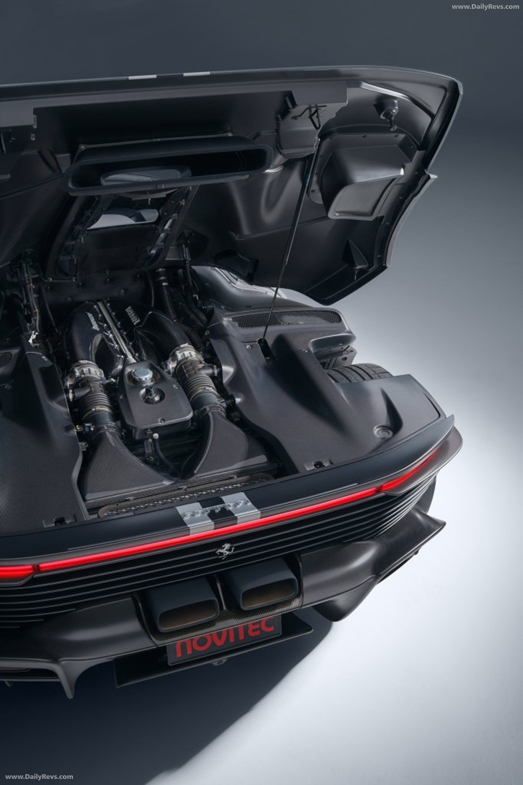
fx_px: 889
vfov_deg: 47.6
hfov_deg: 32.8
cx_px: 262
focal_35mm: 41
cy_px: 392
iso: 100
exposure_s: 1/60
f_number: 9
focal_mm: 40.8
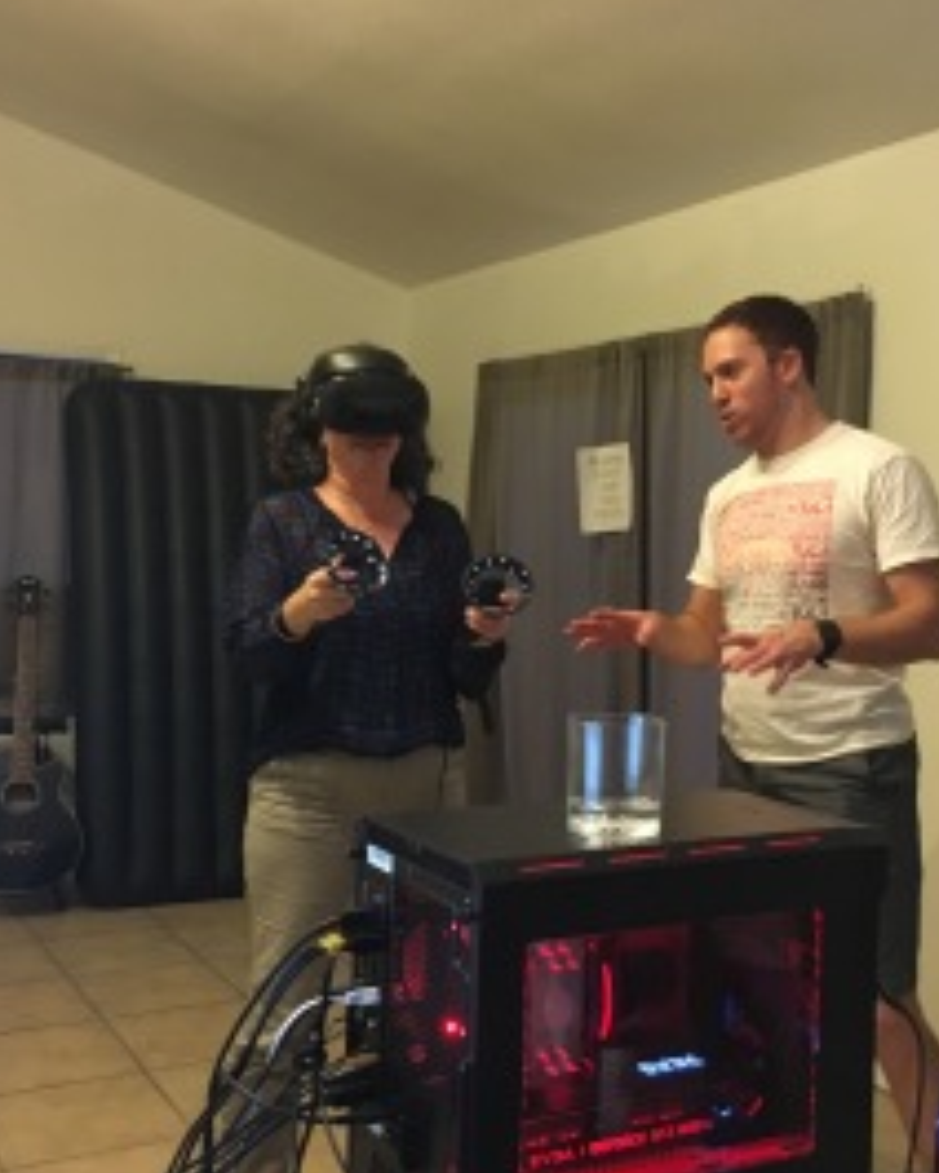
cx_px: 501
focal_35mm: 39
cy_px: 589
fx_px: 1355
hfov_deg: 38.2
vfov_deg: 46.8
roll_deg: -1.4
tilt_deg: -2.7
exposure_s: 1/15
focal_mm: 4.15
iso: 320
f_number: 2.2
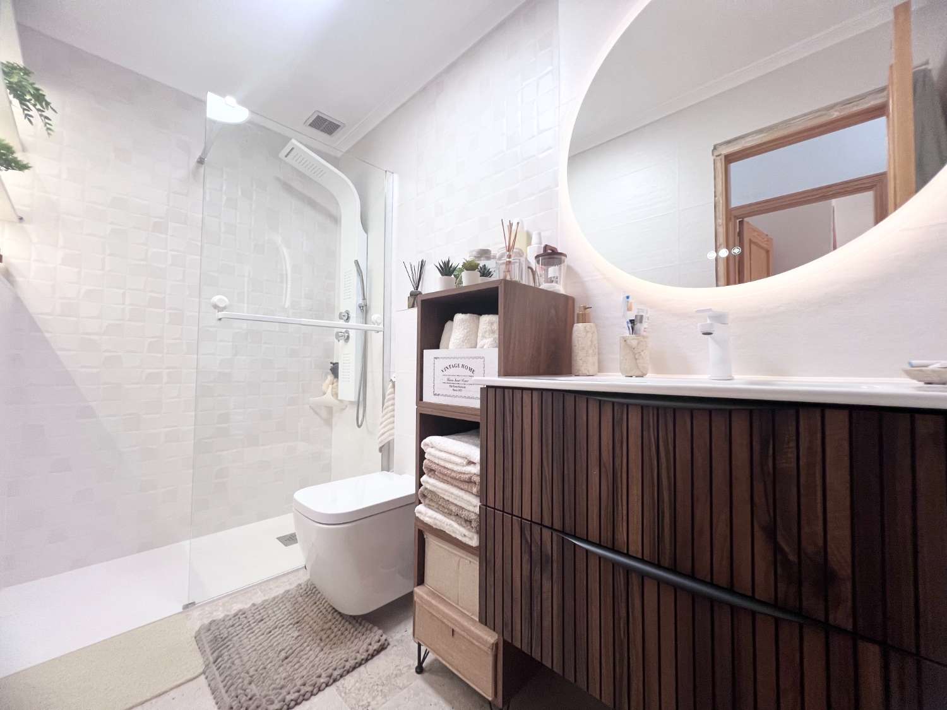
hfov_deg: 106.2
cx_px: 474
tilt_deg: +2.0
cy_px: 355
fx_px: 356
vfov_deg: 89.9
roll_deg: -0.6
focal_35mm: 13
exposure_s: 1/100
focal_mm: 1.57
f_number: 1.8
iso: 200
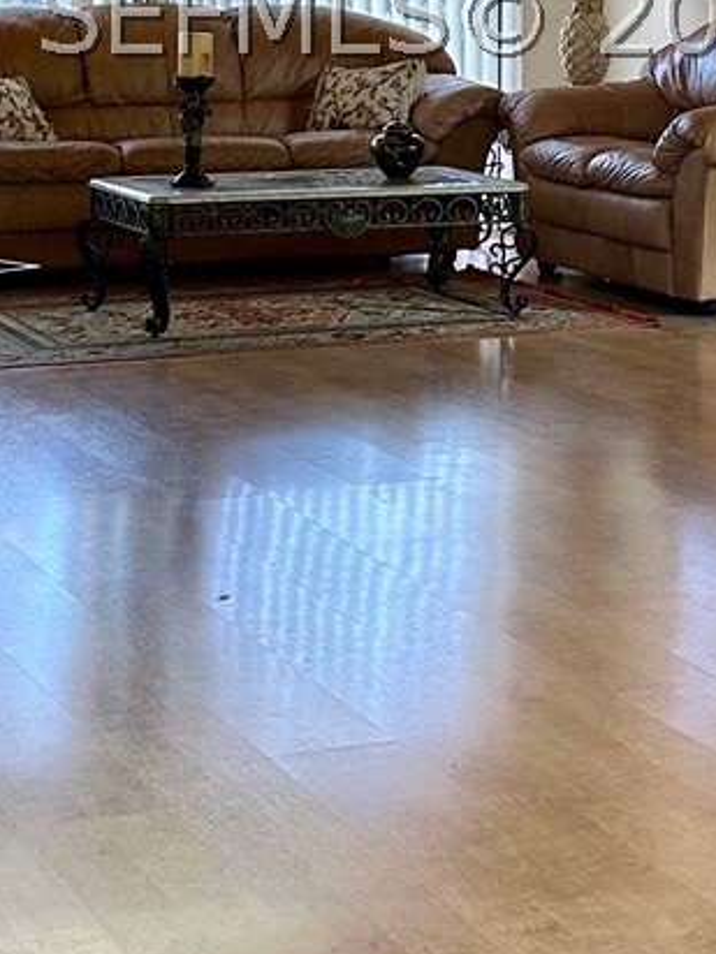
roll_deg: -1.5
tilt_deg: -2.4
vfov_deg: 19.0
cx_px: 721
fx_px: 2785
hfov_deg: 14.4
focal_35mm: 101
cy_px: 16
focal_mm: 5.7
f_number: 1.5
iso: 100
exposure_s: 1/60
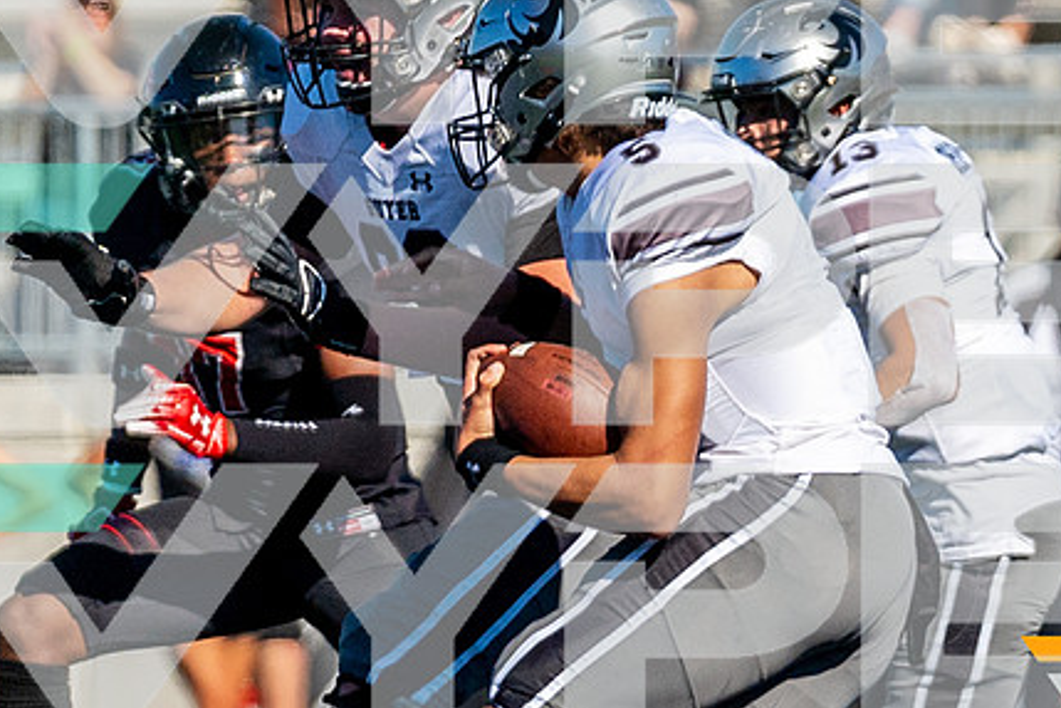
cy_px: 160
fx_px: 28851
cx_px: 1140
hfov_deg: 2.1
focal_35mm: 979
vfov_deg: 1.4
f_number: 2.8
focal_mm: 200
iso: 400
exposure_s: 1/3200
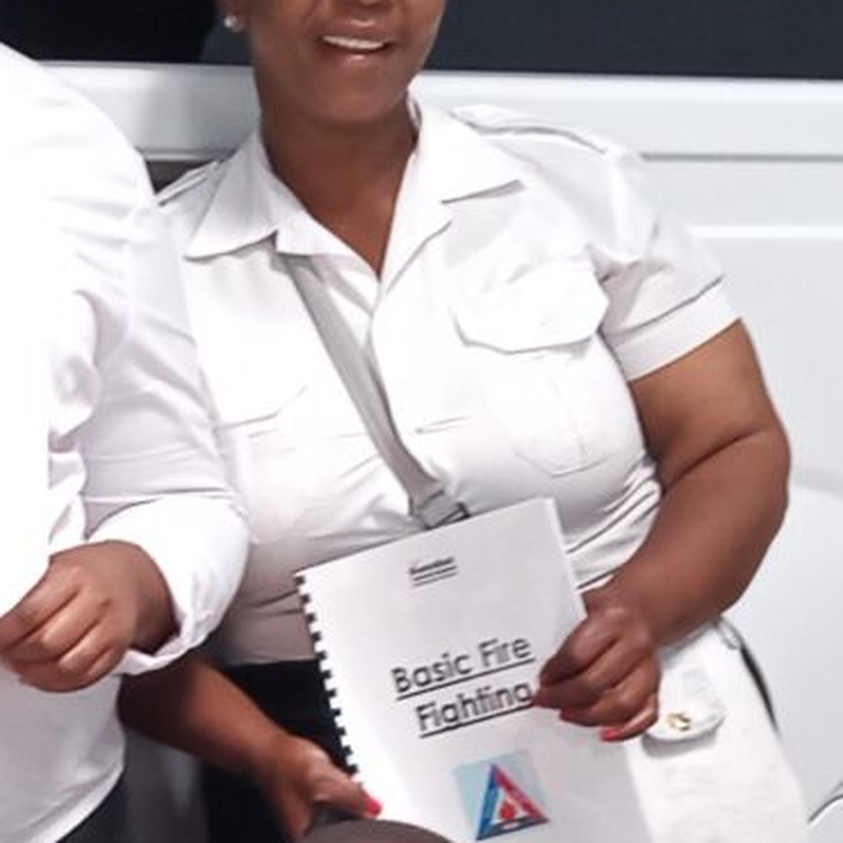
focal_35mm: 153
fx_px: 4215
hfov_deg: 11.4
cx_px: 132
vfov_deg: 11.1
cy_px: 1146
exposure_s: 1/33.3
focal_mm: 4.15
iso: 250
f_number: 1.8
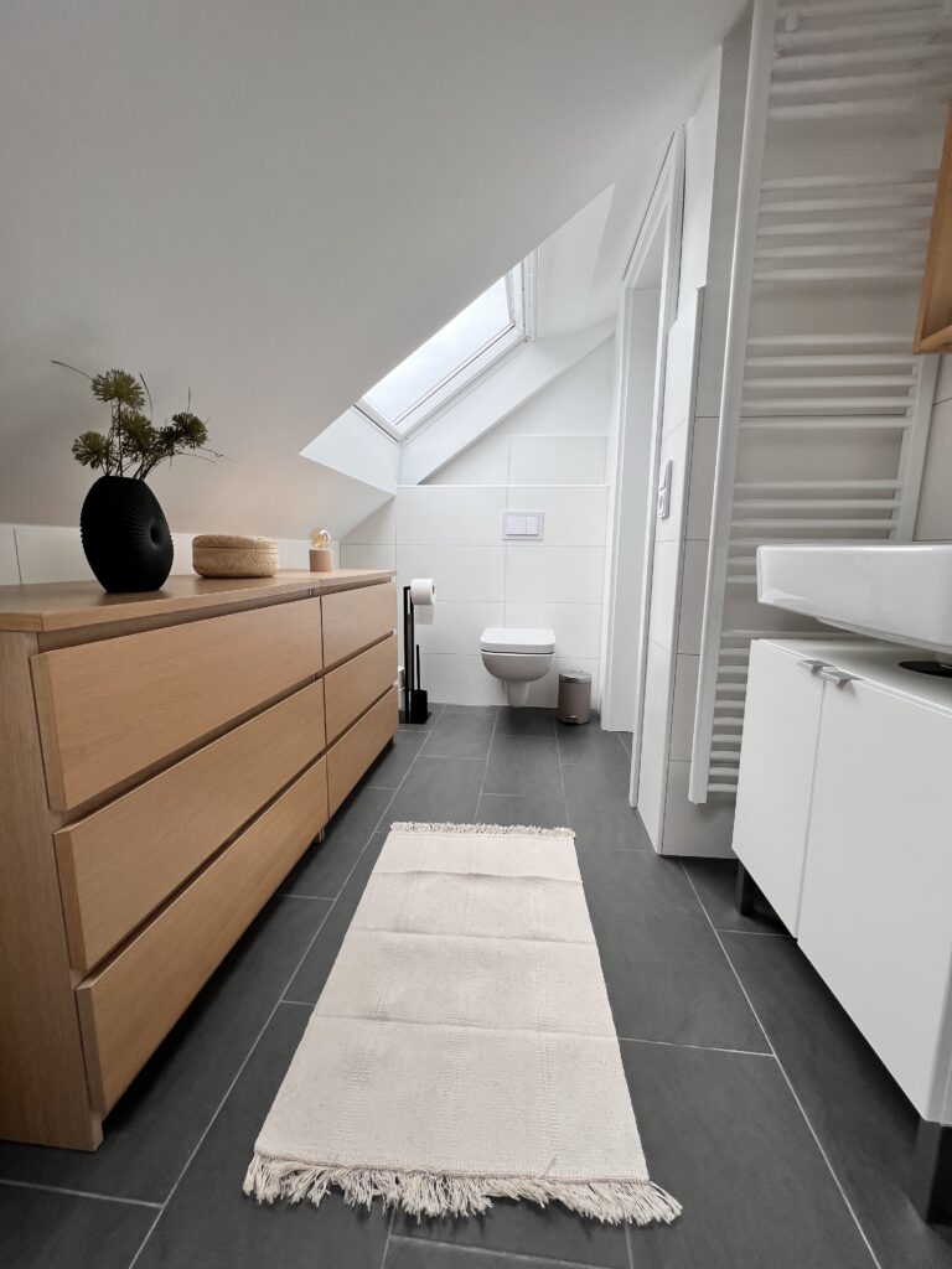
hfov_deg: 89.9
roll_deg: +0.2
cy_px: 634
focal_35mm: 13
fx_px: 477
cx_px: 476
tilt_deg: -8.7
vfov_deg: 106.2
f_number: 1.8
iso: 32
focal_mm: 1.57
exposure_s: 1/155
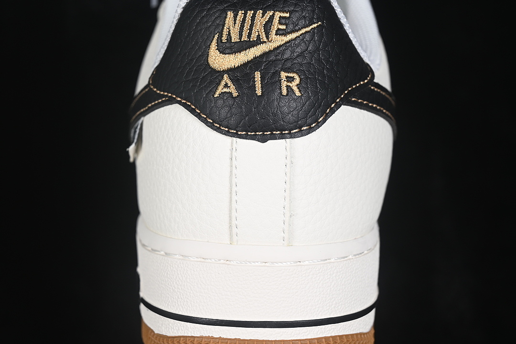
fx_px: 1075
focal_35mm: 75
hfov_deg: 27.0
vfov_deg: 18.2
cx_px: 258
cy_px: 172
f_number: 7.1
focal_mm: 50
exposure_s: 1/80
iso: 160
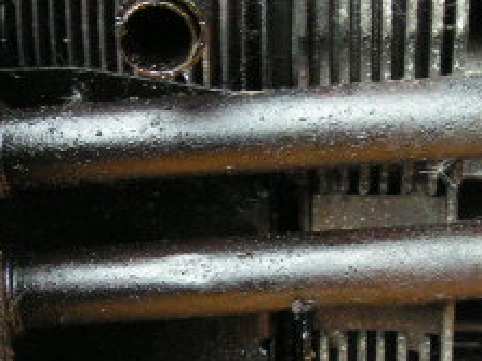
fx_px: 1517
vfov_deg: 13.6
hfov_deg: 18.0
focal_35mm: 109
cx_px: 275
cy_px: 229
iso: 200
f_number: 2.8
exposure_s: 1/25
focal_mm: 6.3
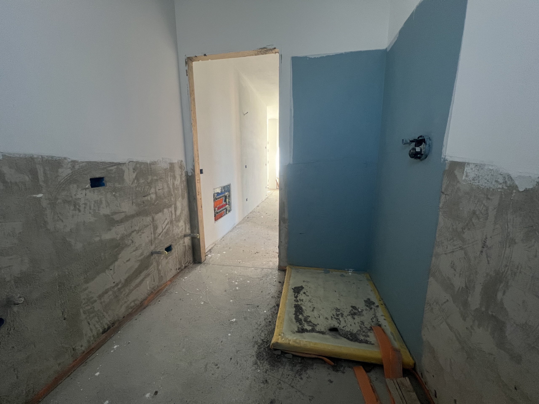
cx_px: 270
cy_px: 202
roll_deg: +0.4
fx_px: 202
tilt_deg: -11.7
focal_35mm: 13
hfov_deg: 106.2
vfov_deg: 89.9
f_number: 1.8
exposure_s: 1/99
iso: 125
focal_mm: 1.57
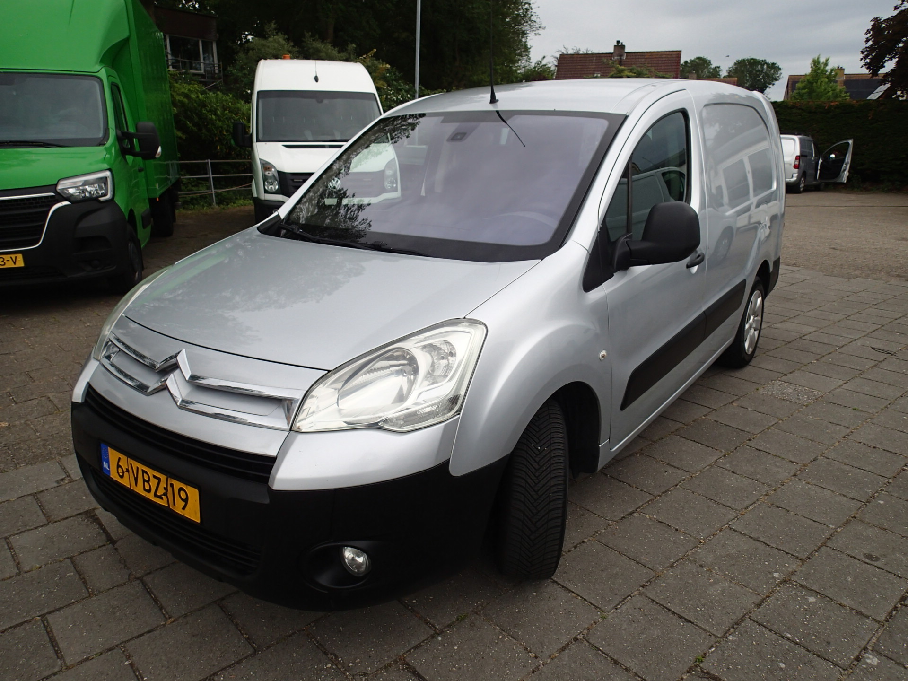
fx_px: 656
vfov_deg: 54.9
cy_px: 340
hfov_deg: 69.4
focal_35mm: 25
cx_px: 454
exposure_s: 1/800
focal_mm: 4.5
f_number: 2.8
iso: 100
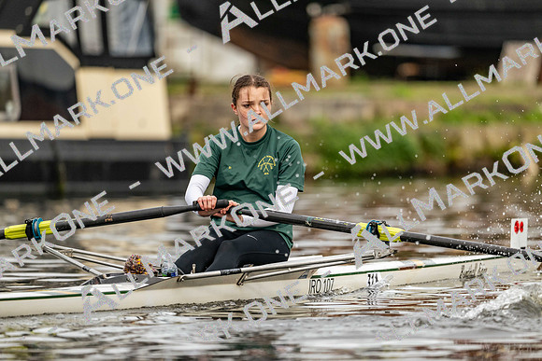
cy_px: 180
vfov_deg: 3.4
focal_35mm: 400
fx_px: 6023
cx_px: 271
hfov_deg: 5.2
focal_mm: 400
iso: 1400
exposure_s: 1/2500
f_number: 4.5
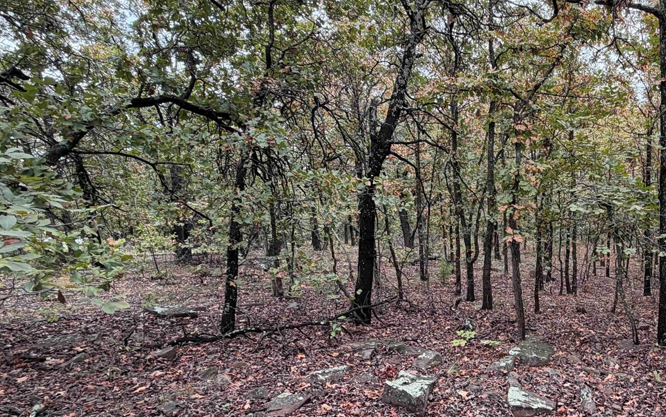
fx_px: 490
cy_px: 247
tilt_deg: -8.0
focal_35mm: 27
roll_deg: +2.1
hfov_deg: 63.5
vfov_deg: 45.8
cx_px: 516
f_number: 2.2
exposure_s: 1/121
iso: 64
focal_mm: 2.22
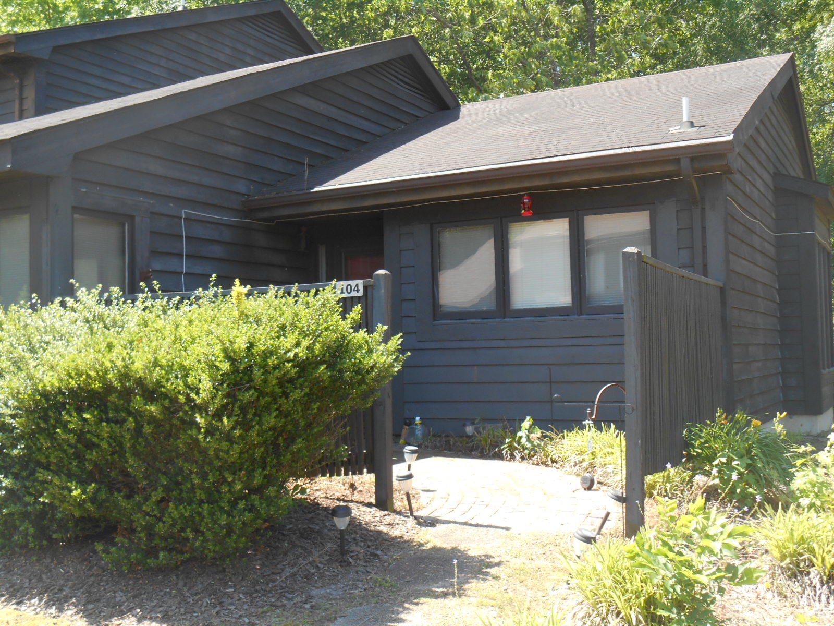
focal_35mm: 41
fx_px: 988
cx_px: 417
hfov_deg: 45.8
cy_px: 313
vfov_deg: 35.1
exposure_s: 1/125
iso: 80
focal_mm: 7.2
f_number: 3.9
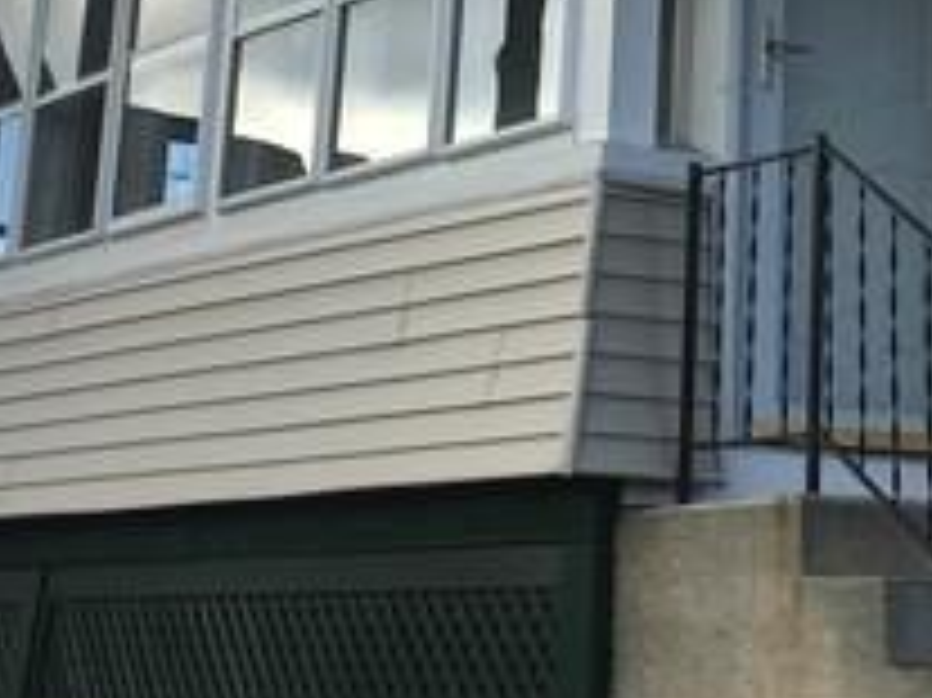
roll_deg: -3.3
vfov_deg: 12.7
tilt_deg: +20.7
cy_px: -270
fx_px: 3014
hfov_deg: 17.2
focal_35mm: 112
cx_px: 896
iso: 25
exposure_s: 1/578
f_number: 2.2
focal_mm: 4.15
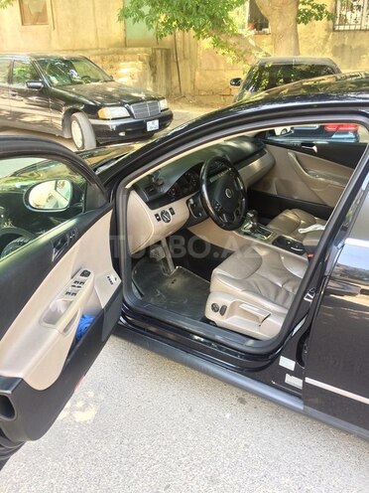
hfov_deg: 48.2
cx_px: 184
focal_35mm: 29
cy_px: 246
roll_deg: +1.9
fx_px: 412
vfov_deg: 61.7
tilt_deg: -25.5
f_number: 2.2
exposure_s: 1/33
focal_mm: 4.15
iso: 40
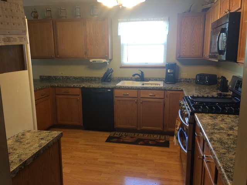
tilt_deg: -11.5
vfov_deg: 48.2
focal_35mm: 29
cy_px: 92
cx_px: 124
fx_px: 207
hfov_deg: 61.7
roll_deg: +0.7
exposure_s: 1/30
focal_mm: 4.15
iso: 64
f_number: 2.2
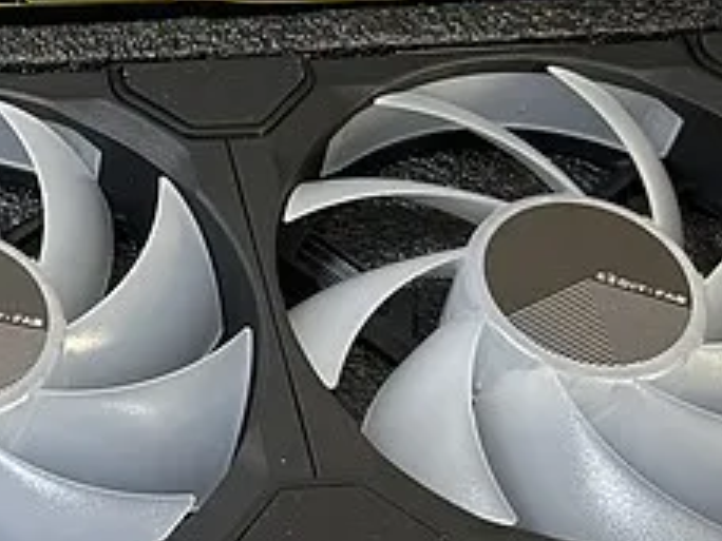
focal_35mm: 89
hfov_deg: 20.6
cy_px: 150
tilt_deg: -48.9
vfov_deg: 16.5
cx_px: -133
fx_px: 1856
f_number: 1.6
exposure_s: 1/60
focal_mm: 5.96
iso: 125
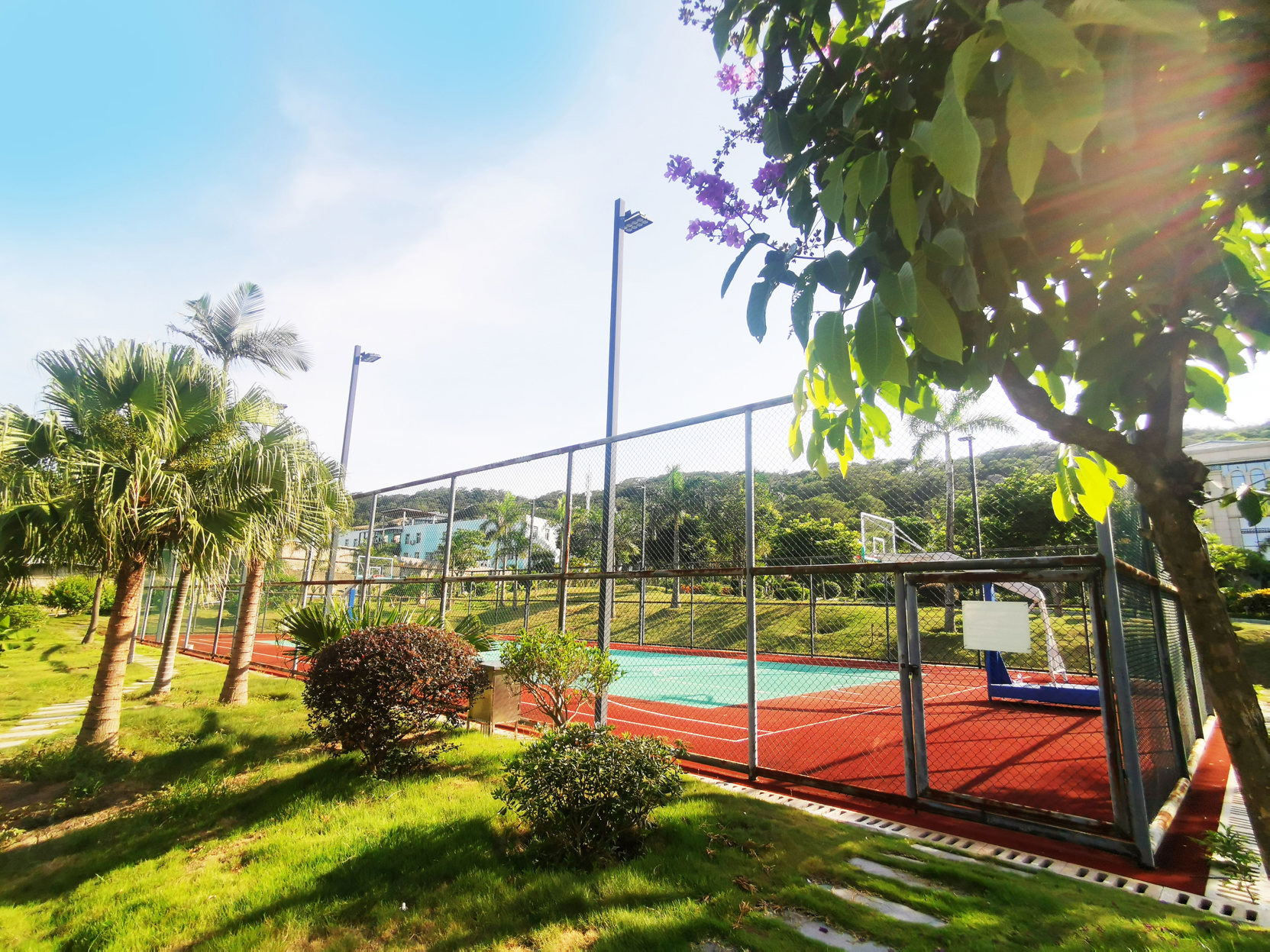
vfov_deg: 74.7
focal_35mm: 17
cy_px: 476
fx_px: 624
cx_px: 635
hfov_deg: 91.0
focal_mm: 2.35
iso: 50
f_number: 2.2
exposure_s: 1/760
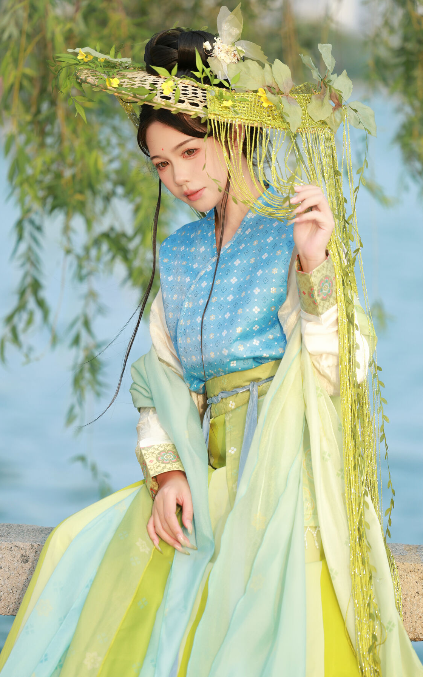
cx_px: 202
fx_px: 3229
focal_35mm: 175
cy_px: 339
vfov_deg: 12.0
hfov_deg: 7.5
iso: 400
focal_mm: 172
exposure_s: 1/1250
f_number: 2.8
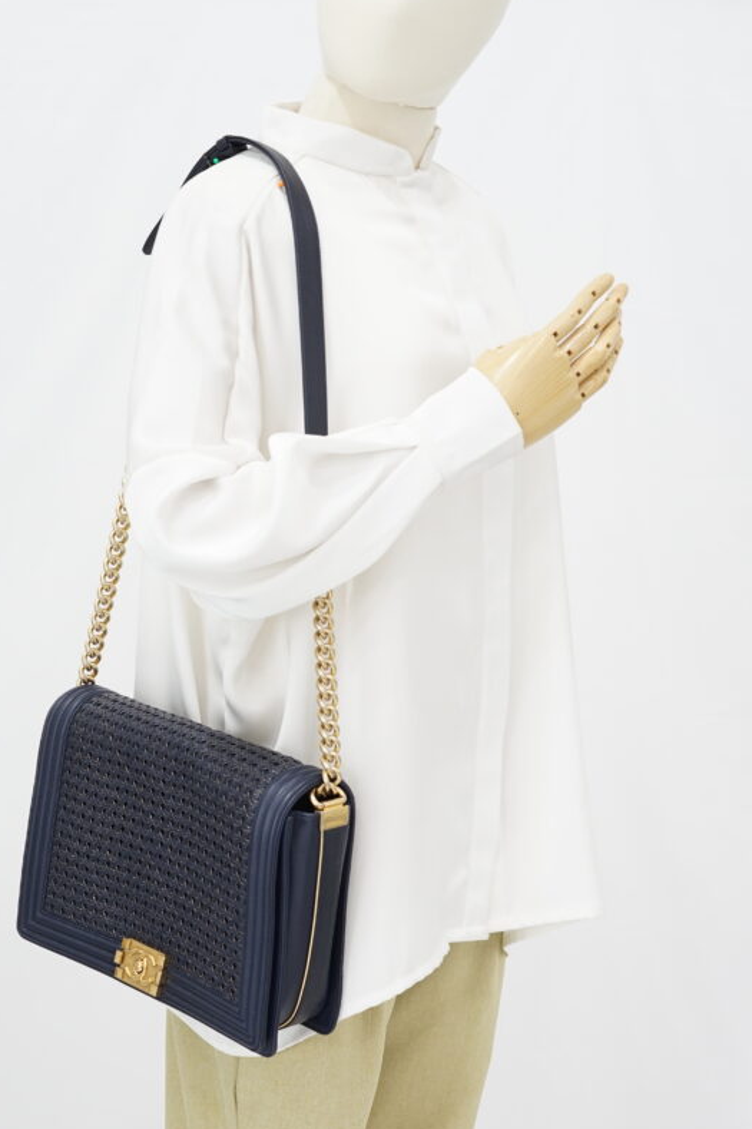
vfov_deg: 30.9
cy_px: 679
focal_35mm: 65
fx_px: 2037
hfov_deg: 20.9
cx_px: 336
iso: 640
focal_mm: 50
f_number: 6.3
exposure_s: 1/8
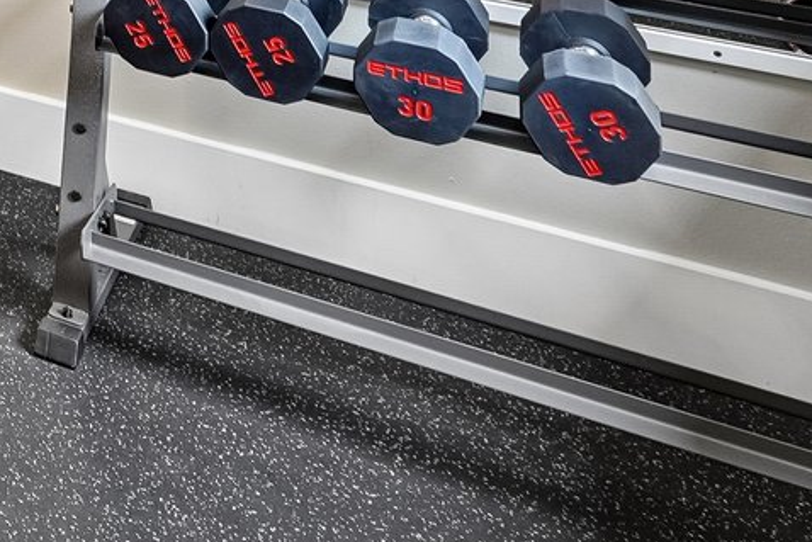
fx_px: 1354
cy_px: -504
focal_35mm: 60
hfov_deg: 22.7
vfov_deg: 17.3
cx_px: -571
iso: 400
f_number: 8
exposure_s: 1/25
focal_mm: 14
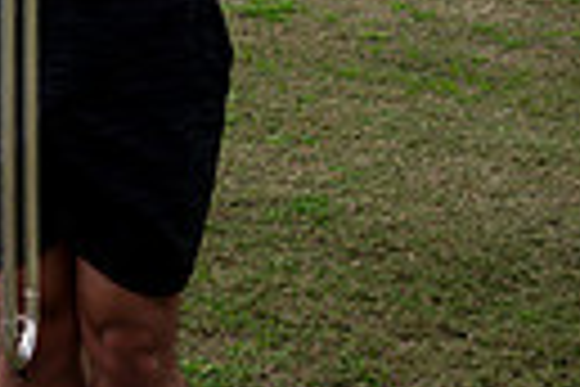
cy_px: -367
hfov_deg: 16.8
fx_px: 1740
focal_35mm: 108
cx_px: -346
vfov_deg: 11.5
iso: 100
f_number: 2.8
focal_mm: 24
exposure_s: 1/1250
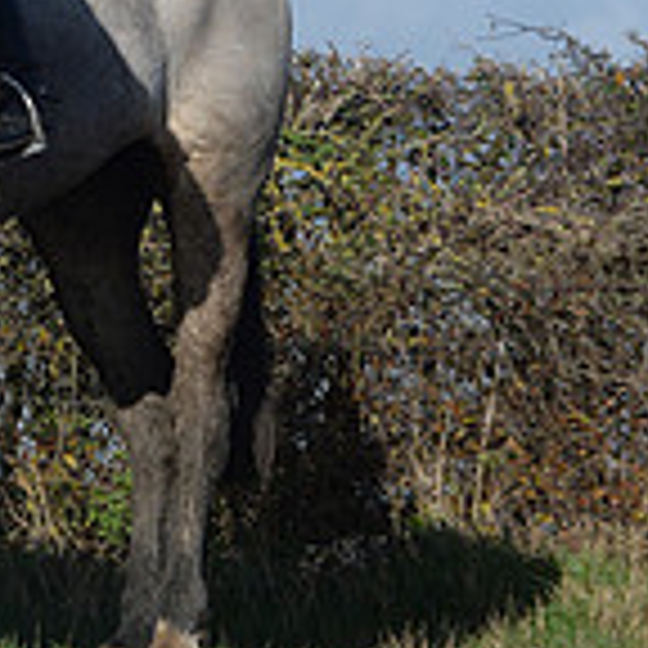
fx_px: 11204
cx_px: -576
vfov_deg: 3.3
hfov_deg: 3.3
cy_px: -76
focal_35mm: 529
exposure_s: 1/1250
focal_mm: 155
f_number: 10
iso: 800
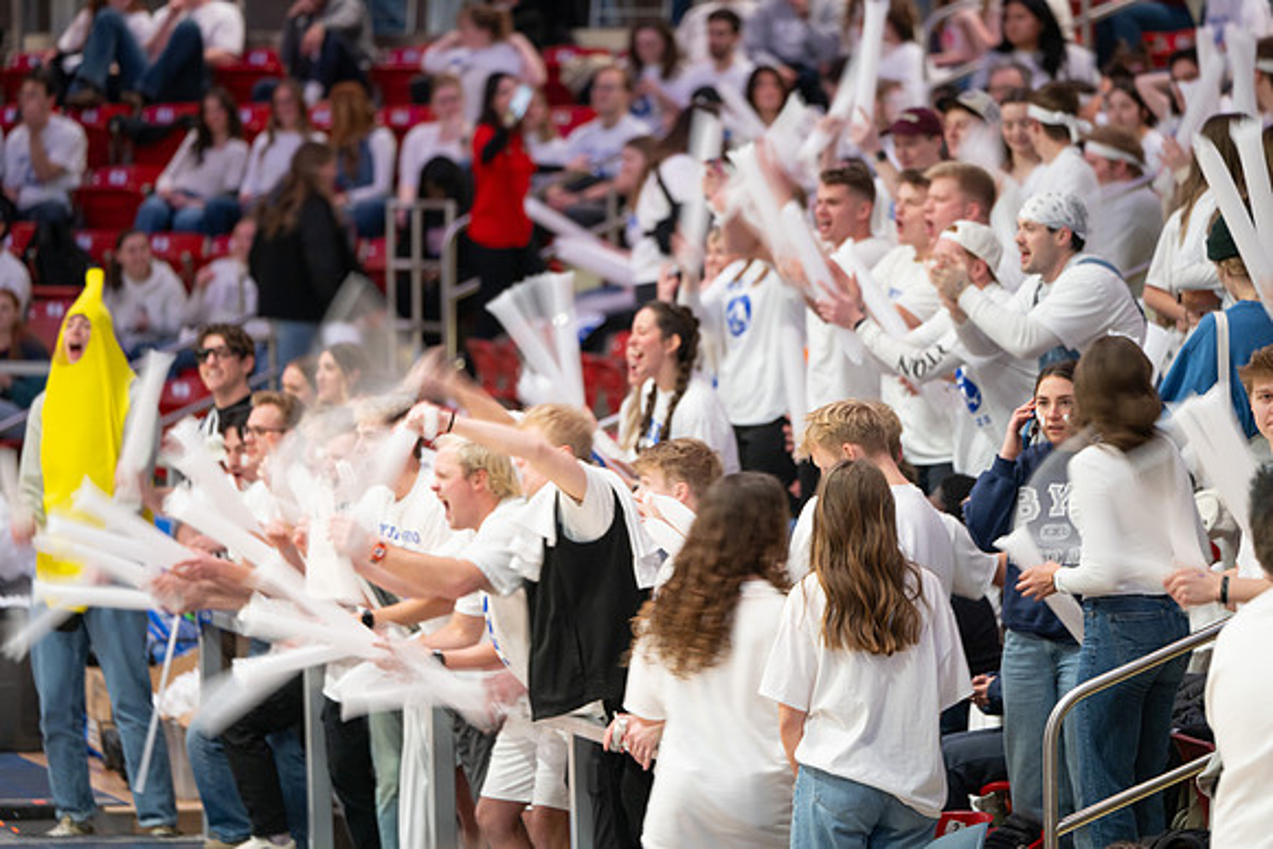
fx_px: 7409
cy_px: 452
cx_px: 721
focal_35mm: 209
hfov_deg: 9.8
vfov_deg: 6.6
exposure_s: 1/20
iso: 400
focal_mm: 180
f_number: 2.8
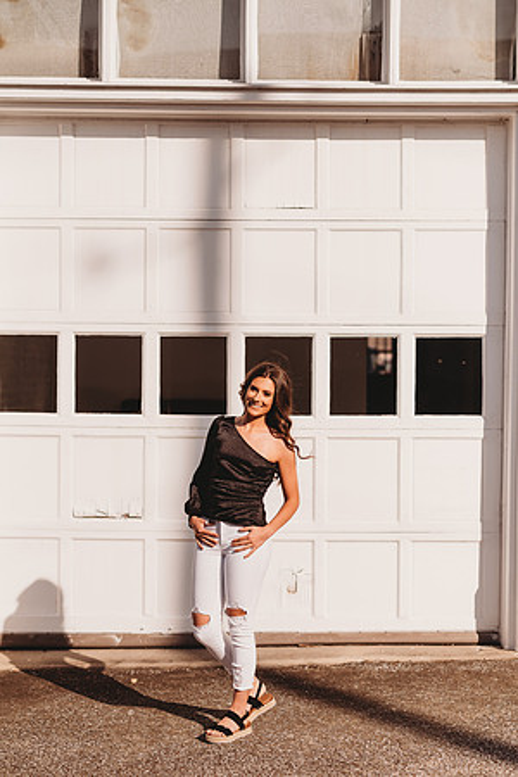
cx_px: 259
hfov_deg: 16.1
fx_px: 1834
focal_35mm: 85
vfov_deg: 23.9
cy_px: 388
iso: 100
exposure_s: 1/6400
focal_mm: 85
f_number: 2.5
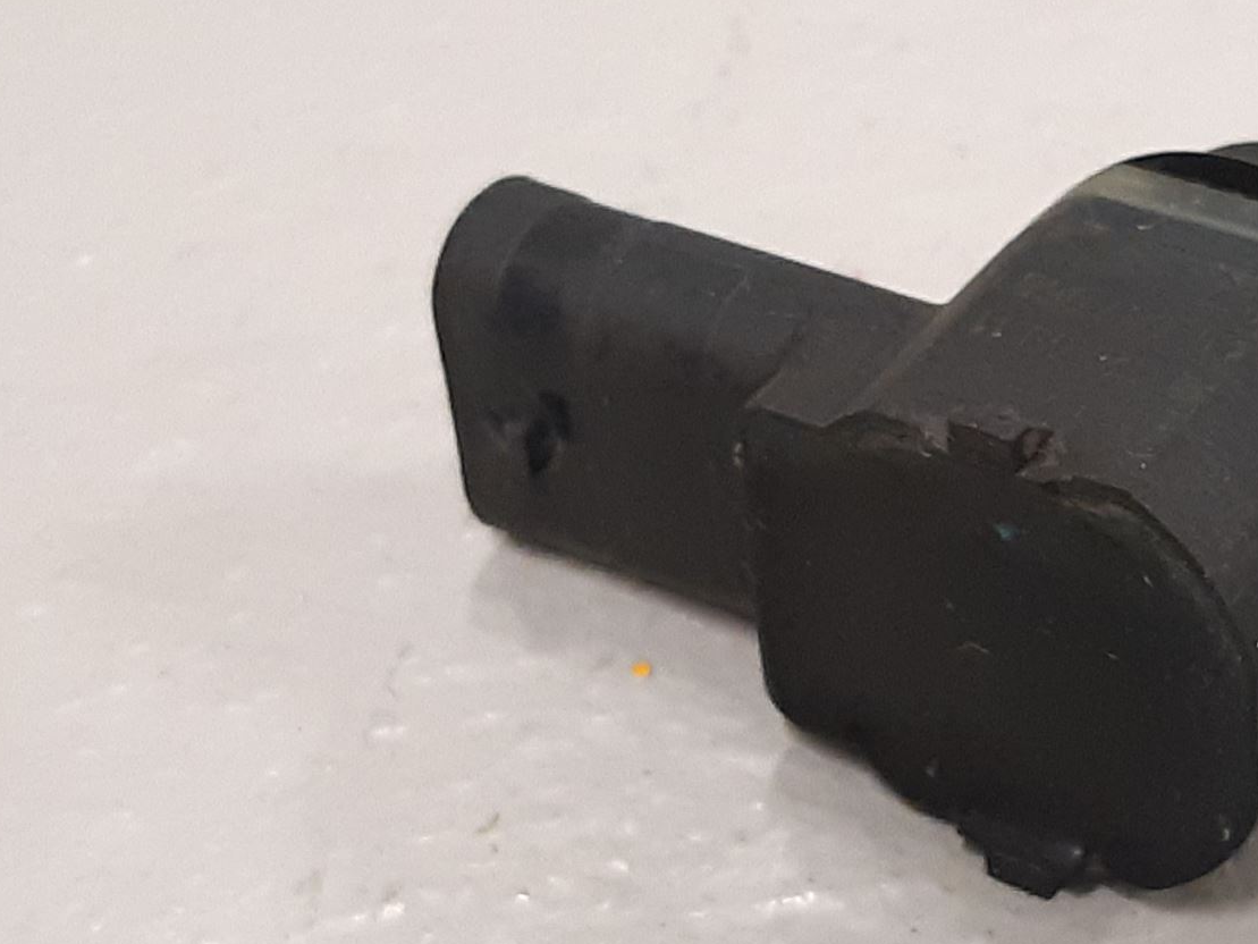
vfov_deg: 30.3
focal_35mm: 48
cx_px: 1038
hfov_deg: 37.9
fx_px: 1745
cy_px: 514
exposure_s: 1/50
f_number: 1.7
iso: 250
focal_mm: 3.93
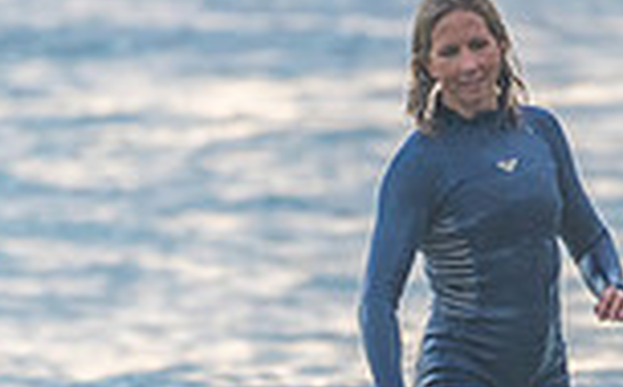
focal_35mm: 1937
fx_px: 32828
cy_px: 507
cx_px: 440
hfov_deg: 1.1
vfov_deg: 0.7
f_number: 5.6
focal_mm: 500
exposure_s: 1/1250
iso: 560
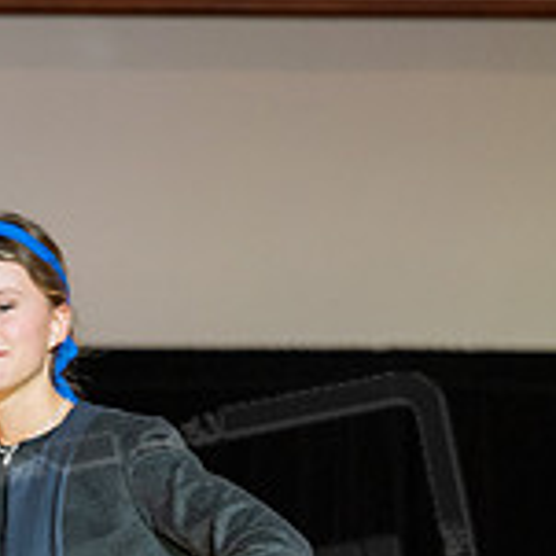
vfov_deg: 3.5
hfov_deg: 3.5
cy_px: 803
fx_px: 9195
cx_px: 37
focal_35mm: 506
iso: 3200
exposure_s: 1/320
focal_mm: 200
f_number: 4
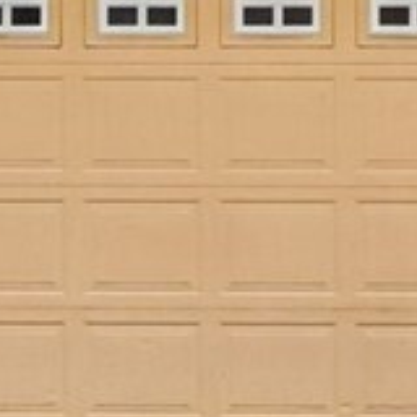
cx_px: 794
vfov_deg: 9.6
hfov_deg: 9.2
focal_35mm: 180
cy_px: -14
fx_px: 2453
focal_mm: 20
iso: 400
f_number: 8
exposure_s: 1/250
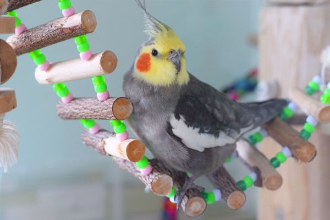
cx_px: 165
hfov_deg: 27.0
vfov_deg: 18.2
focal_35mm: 75
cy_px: 110
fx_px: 687
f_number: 4
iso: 800
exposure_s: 1/60
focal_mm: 50
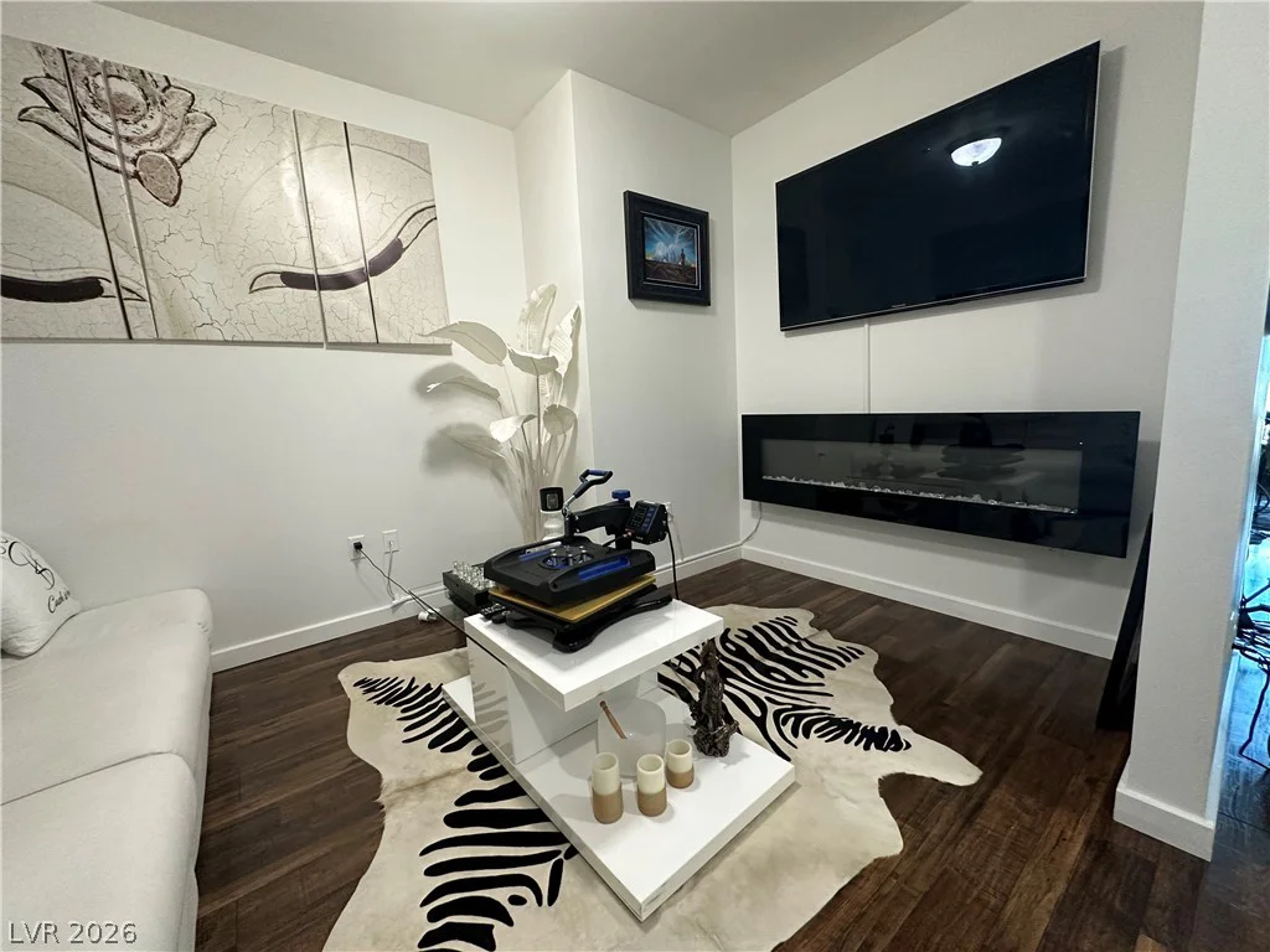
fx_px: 514
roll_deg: +3.3
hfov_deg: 102.1
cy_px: 476
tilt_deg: -8.6
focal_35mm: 14
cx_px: 635
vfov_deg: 85.7
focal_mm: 2.22
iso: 250
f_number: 2.2
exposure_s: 1/60
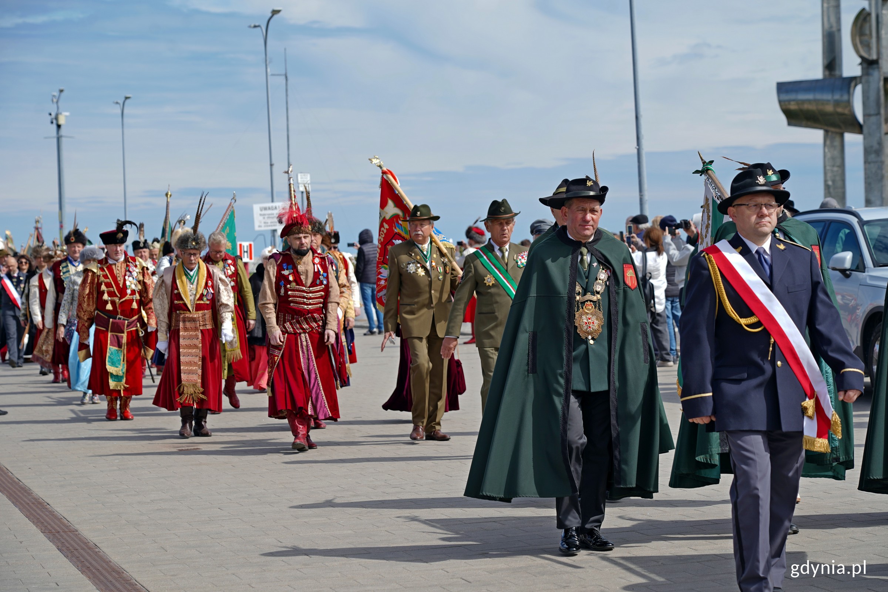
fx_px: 2590
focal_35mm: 105
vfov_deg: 13.0
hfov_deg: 19.5
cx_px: 444
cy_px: 296
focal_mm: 105
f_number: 6.3
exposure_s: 1/250
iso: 50
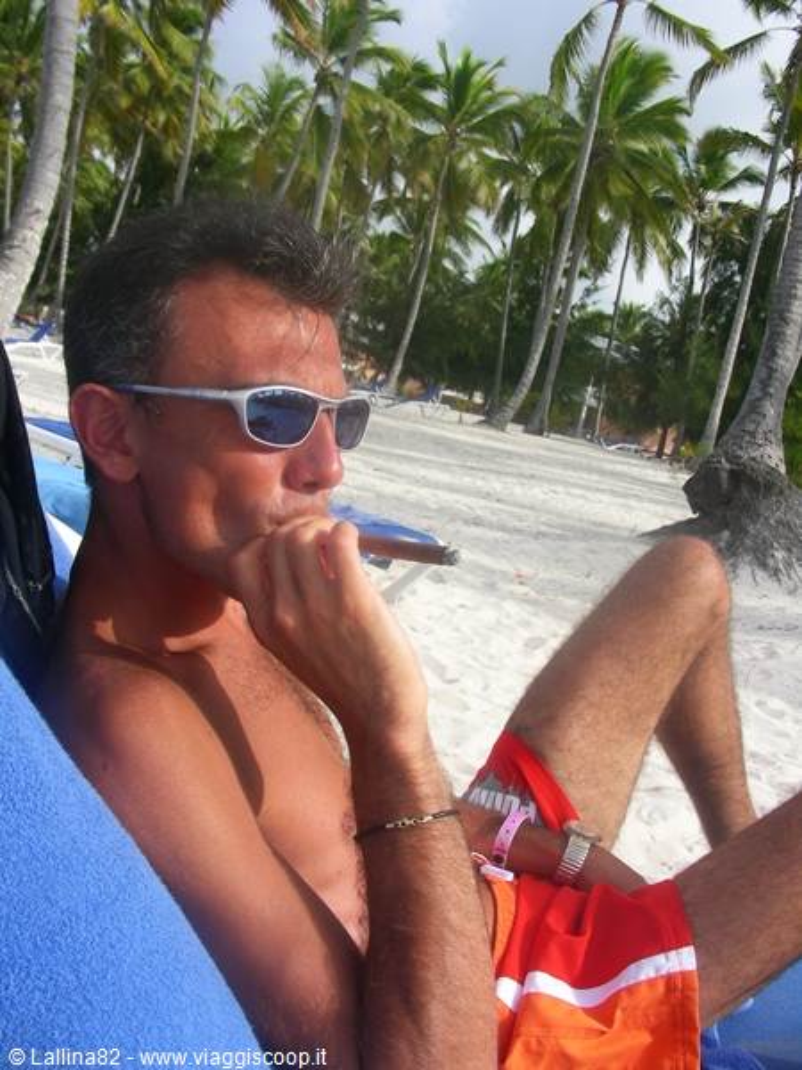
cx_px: 401
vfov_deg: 49.0
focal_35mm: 38
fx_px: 1174
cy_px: 535
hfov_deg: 37.7
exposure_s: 1/548
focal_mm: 6.3
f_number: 4
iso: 50
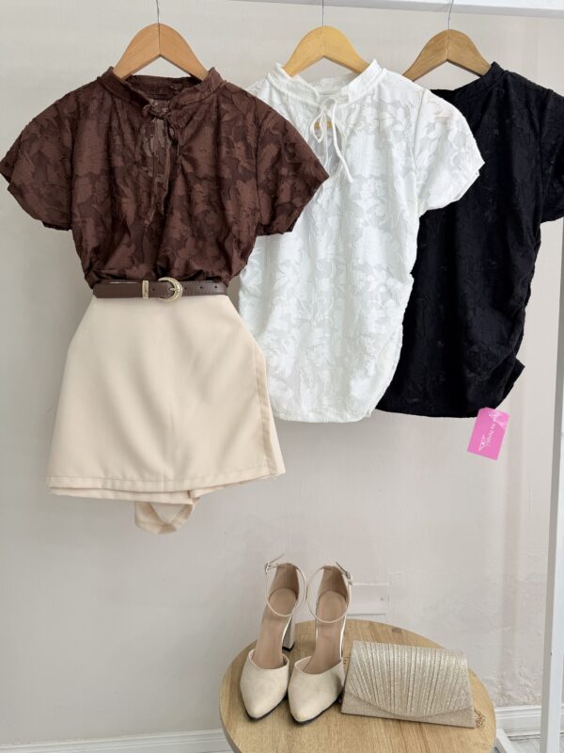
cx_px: 282
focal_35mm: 24
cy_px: 376
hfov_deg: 56.8
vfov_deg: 71.6
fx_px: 521
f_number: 1.78
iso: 64
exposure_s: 1/266
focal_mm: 6.76
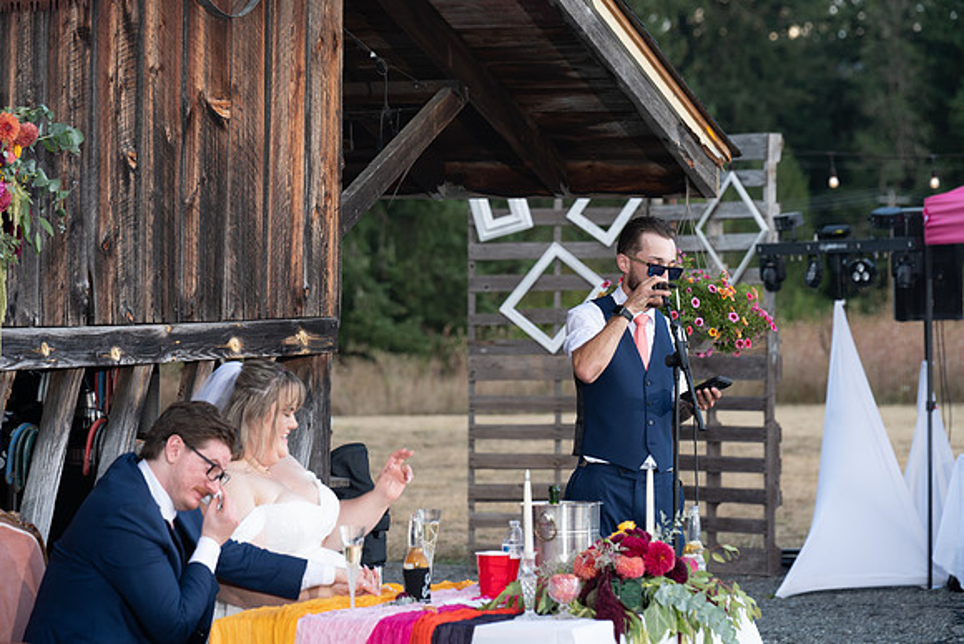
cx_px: 482
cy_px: 322
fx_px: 4017
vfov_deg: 9.2
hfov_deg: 13.7
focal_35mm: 150
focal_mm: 150
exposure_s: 1/125
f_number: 5.6
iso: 320
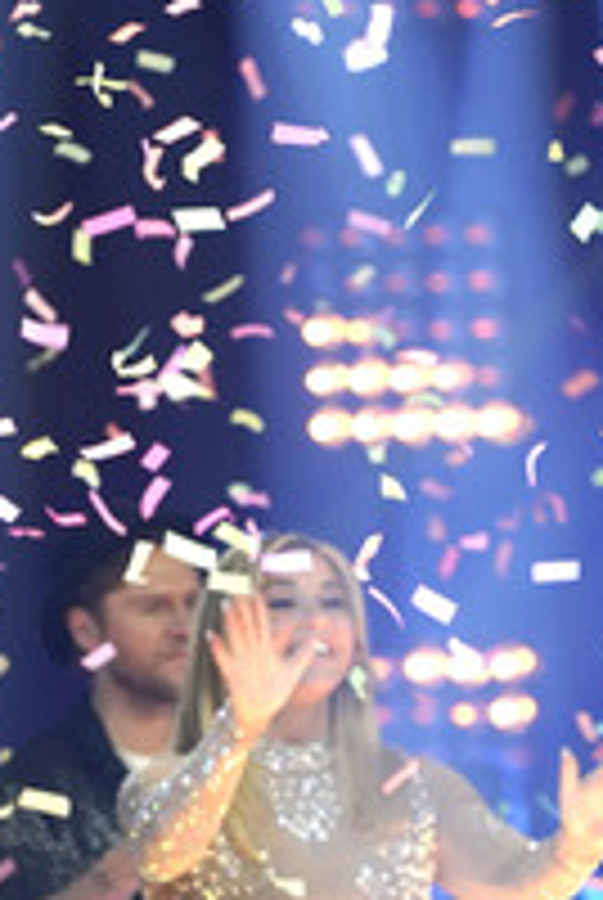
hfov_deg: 3.1
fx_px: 11266
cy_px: 657
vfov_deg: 4.6
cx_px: 160
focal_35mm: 450
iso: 3200
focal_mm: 200
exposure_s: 1/200
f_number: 5.6
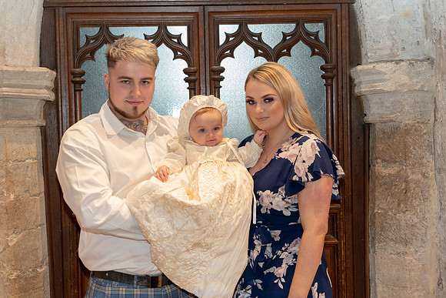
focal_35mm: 55
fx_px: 682
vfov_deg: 24.6
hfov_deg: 36.2
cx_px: 223
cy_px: 149
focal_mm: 55
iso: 3200
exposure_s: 1/160
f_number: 4
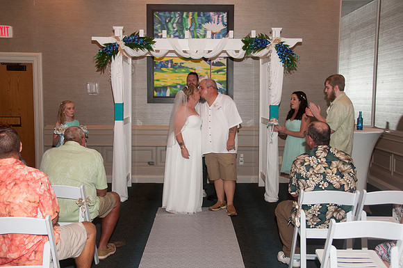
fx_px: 470
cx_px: 202
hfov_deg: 46.5
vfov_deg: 31.8
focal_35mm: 42
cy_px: 134
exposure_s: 1/60
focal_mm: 28
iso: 800
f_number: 5.6
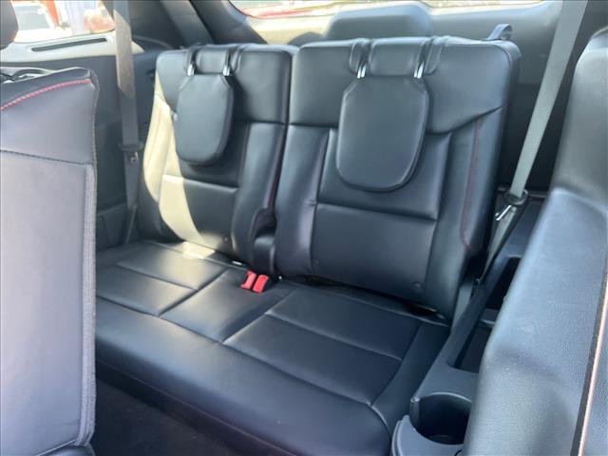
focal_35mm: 26
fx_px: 457
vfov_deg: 53.1
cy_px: 228
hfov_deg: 67.3
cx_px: 304
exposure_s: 1/50
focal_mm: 5.1
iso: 400
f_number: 1.6
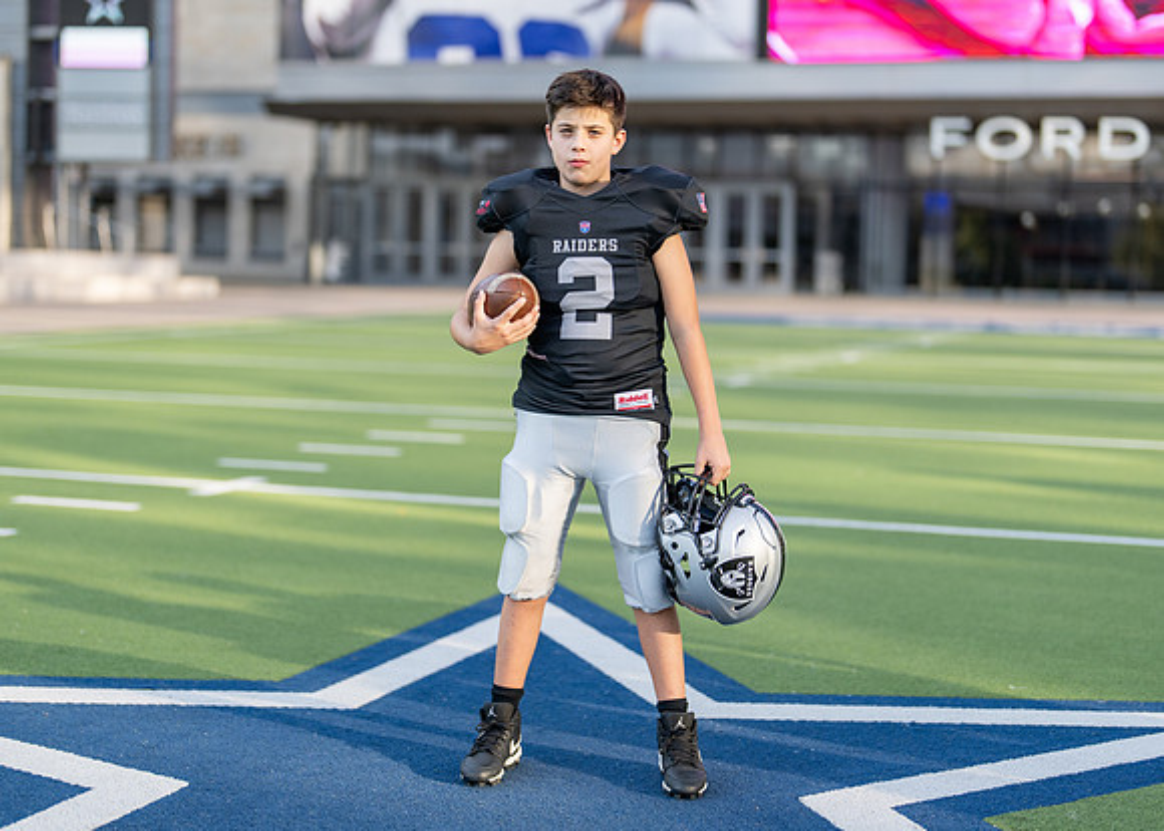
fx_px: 2147
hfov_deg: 30.3
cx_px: 586
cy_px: 390
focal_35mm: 65
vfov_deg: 21.9
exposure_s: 1/3200
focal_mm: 50
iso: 100
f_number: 1.2
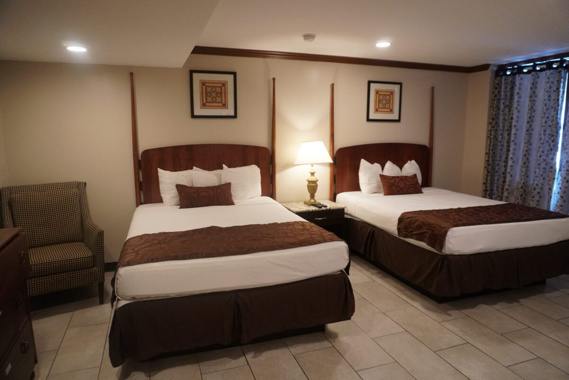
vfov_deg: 53.1
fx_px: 379
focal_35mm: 24
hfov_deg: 73.7
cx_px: 284
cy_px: 190
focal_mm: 16
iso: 2000
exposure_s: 1/160
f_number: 3.5
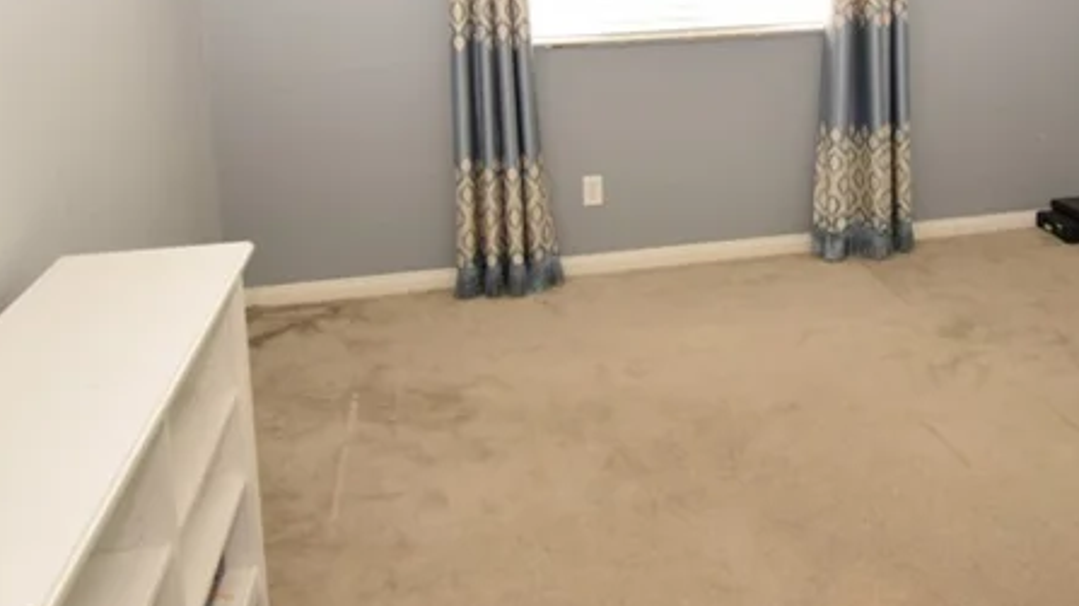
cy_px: 57
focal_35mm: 36
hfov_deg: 54.7
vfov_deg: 31.2
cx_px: 669
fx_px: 1030
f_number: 4.5
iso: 400
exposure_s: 1/30
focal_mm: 10
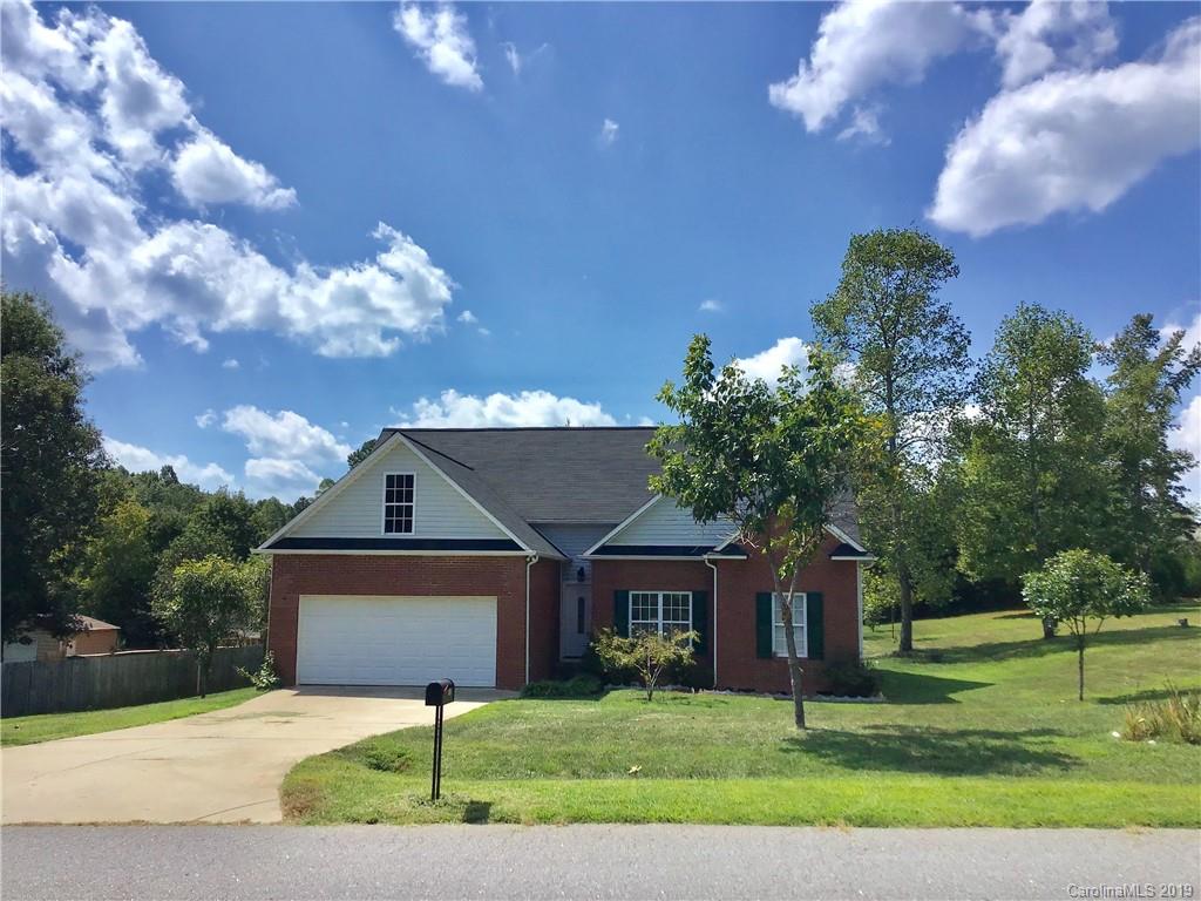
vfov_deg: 45.4
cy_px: 450
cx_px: 600
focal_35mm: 31
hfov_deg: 58.4
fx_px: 1076
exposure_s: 1/2632
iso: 25
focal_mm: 3.3
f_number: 2.4
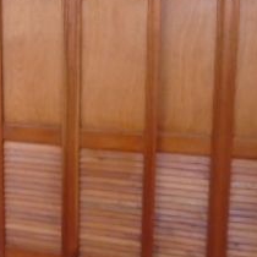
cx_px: -37
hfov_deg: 22.2
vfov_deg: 23.5
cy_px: 82
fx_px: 613
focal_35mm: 73
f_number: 3.2
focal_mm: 4.6
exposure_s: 1/30
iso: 400
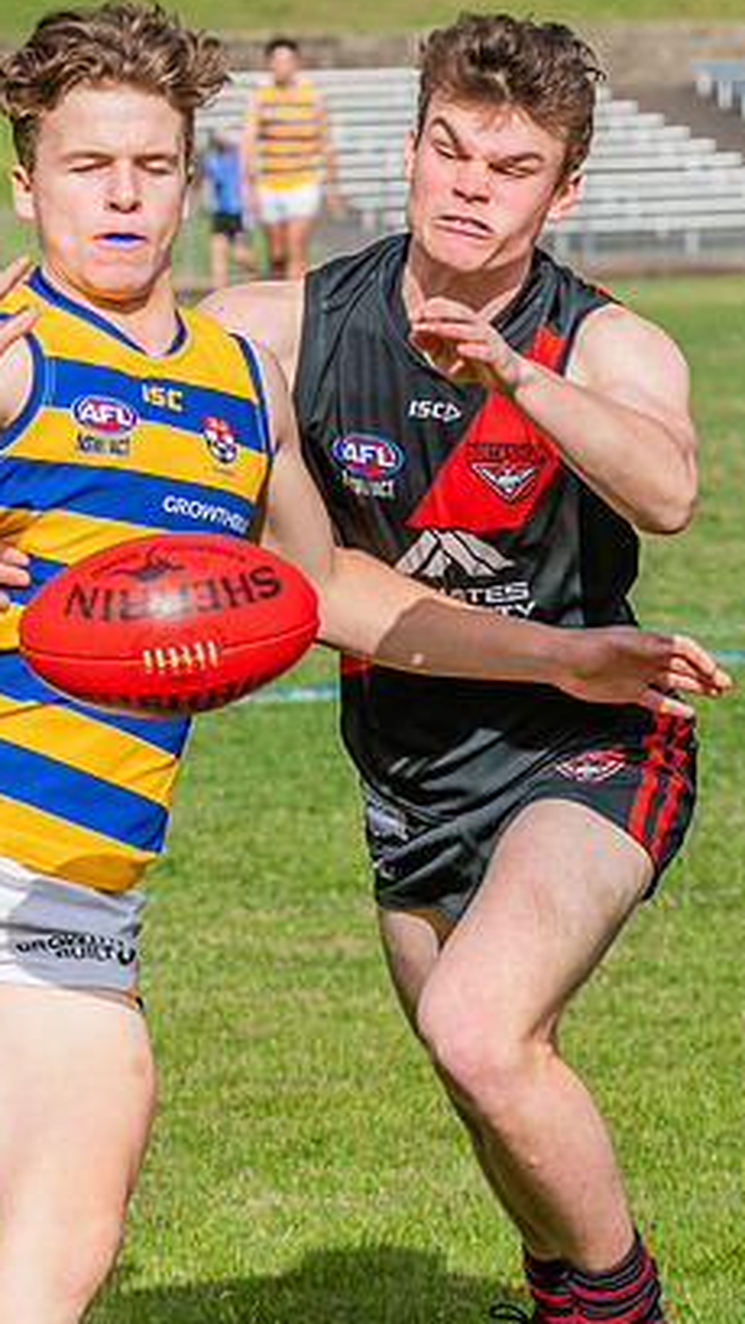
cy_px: 523
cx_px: 359
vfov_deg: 7.4
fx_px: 10187
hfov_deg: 4.2
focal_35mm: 290
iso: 800
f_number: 11
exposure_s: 1/1600
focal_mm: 150
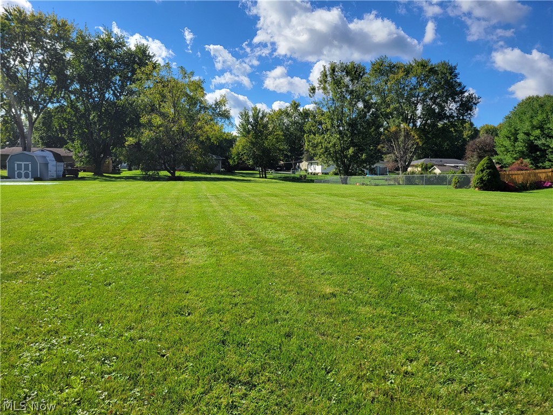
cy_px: 208
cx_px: 276
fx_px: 415
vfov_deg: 53.1
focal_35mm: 26
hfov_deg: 67.3
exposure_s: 1/2099
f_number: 1.8
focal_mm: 5.4
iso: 40
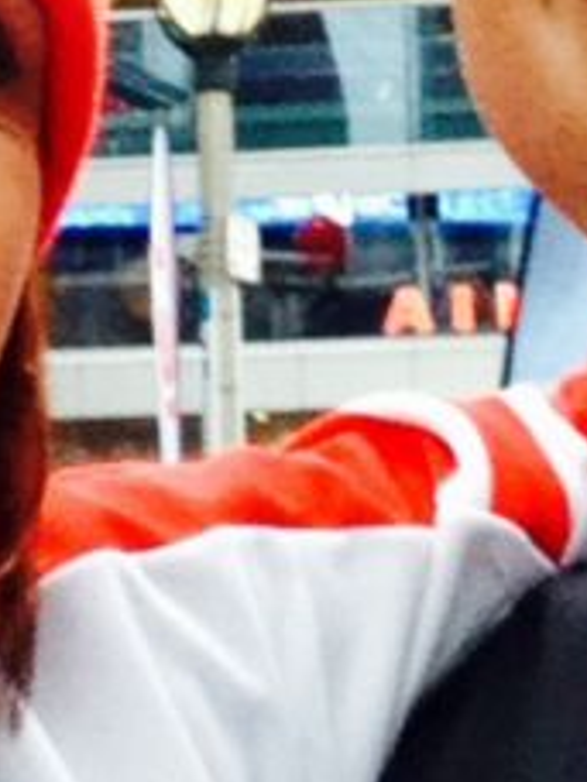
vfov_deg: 15.0
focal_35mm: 131
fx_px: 2962
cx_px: 312
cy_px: 170
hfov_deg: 11.3
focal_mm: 2.18
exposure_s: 1/30
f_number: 2.4
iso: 125
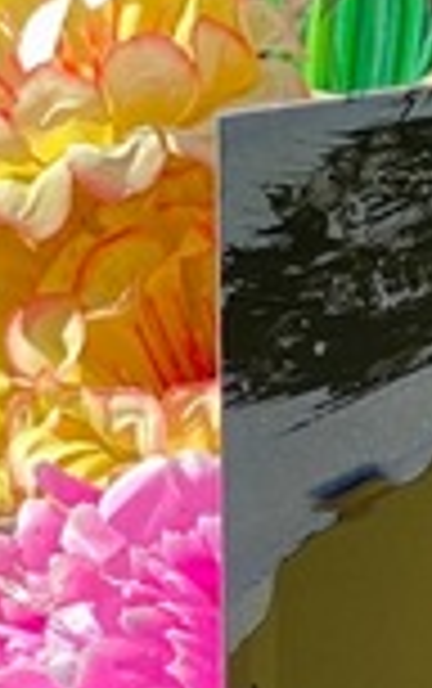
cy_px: 450
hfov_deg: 4.4
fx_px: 5410
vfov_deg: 7.3
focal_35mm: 288
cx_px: 1390
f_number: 2
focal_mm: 6
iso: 20
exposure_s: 1/343
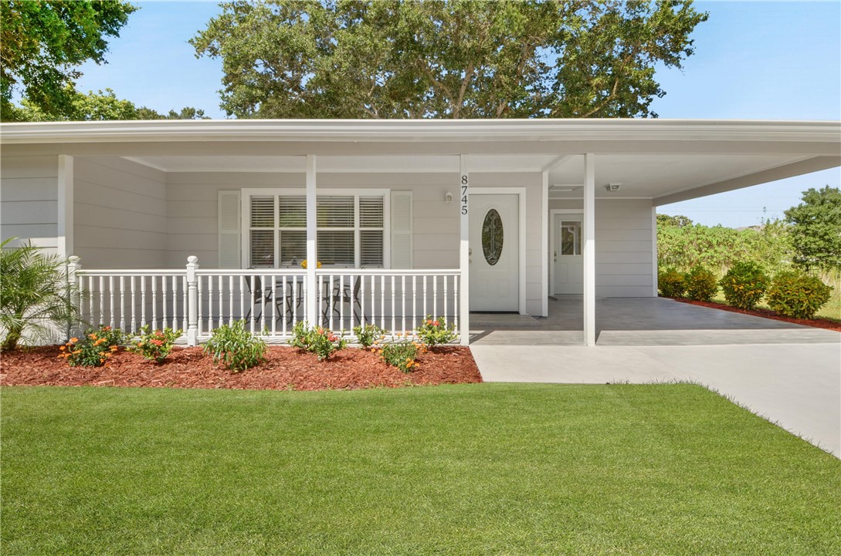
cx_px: 420
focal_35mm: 15
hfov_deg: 100.5
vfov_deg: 77.1
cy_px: 278
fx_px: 350
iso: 100
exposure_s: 1/125
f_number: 11
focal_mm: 10
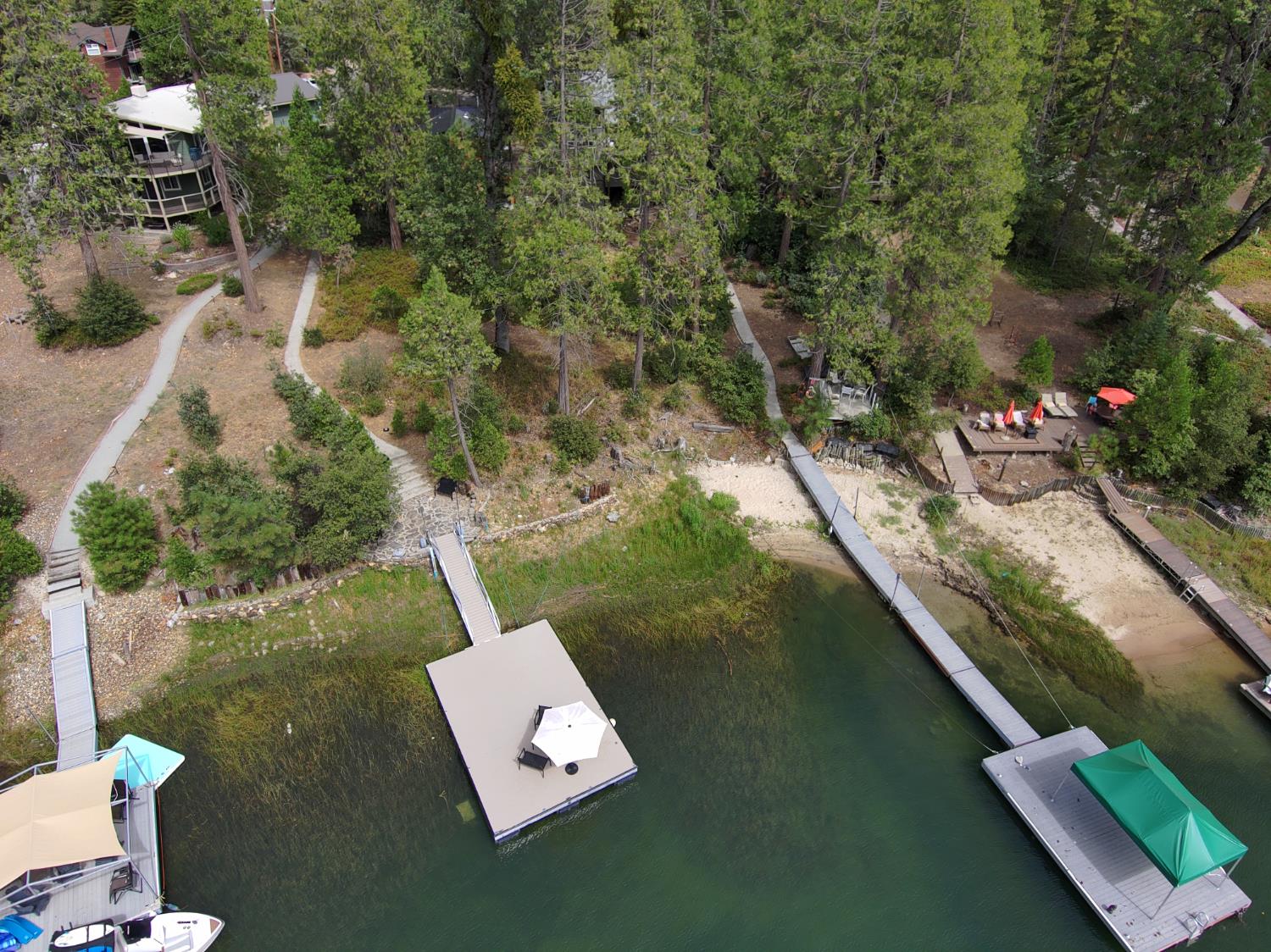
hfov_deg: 79.0
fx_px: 771
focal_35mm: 21
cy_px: 476
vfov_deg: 63.4
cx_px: 636
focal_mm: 3.7
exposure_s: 1/867
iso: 100
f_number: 2.8
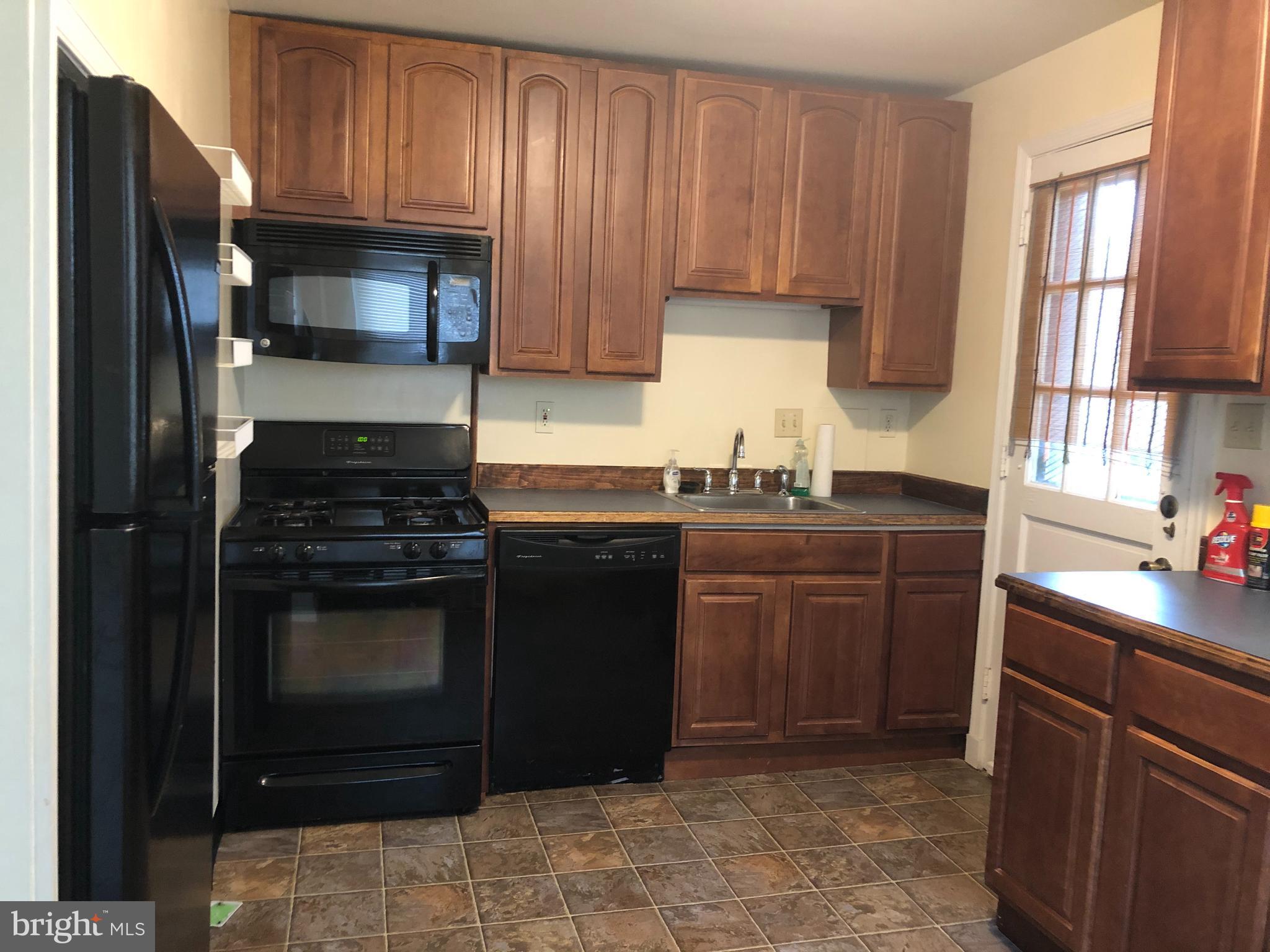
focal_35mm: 28
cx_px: 635
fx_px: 1027
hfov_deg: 63.4
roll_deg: -3.8
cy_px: 476
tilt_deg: -6.8
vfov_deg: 49.7
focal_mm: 3.99
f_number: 1.8
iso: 100
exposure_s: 1/10
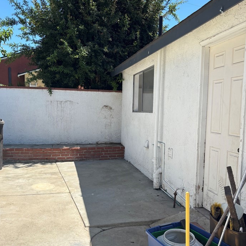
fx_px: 273
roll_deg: -2.9
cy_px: 134
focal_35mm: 34
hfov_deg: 48.4
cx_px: 120
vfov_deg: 48.4
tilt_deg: -6.4
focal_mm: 5.96
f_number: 1.6
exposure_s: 1/2342
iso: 50
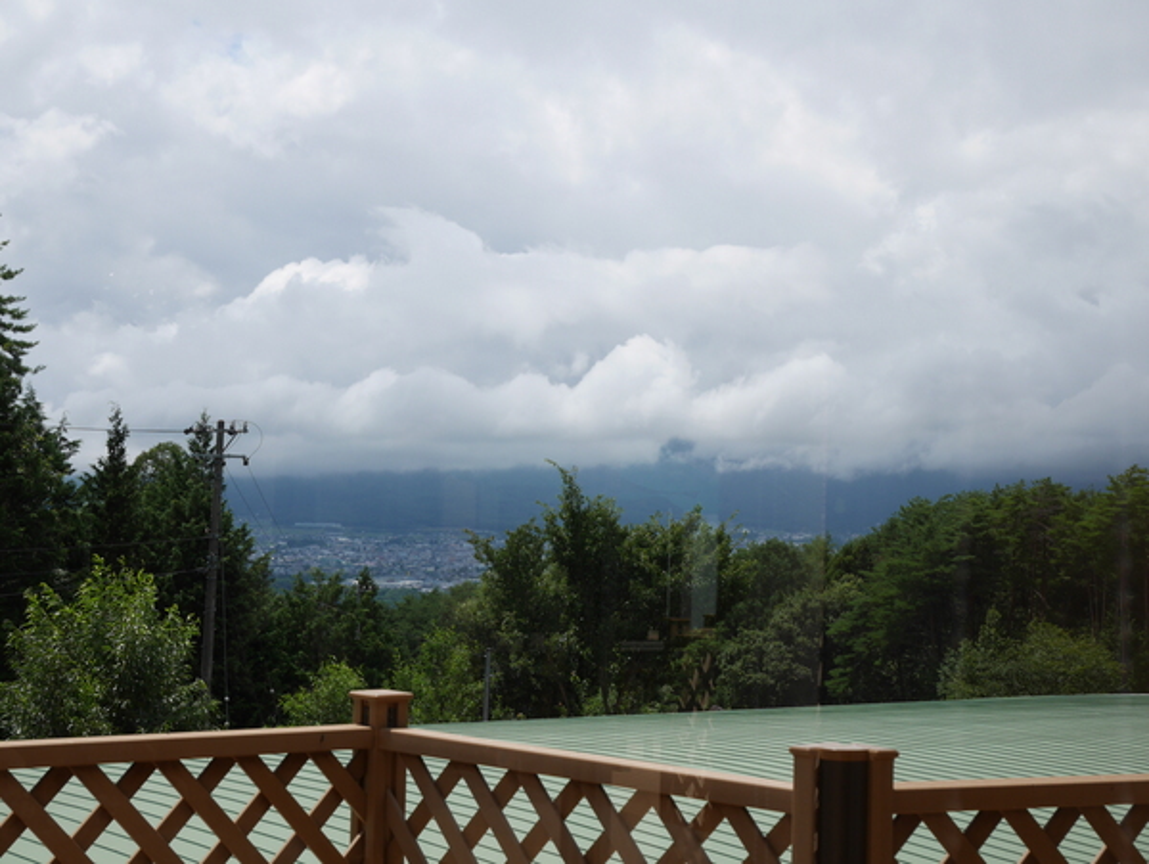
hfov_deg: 30.2
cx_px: 574
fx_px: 2126
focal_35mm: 64
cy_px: 432
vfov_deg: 23.0
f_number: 9
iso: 200
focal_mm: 32
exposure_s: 1/400
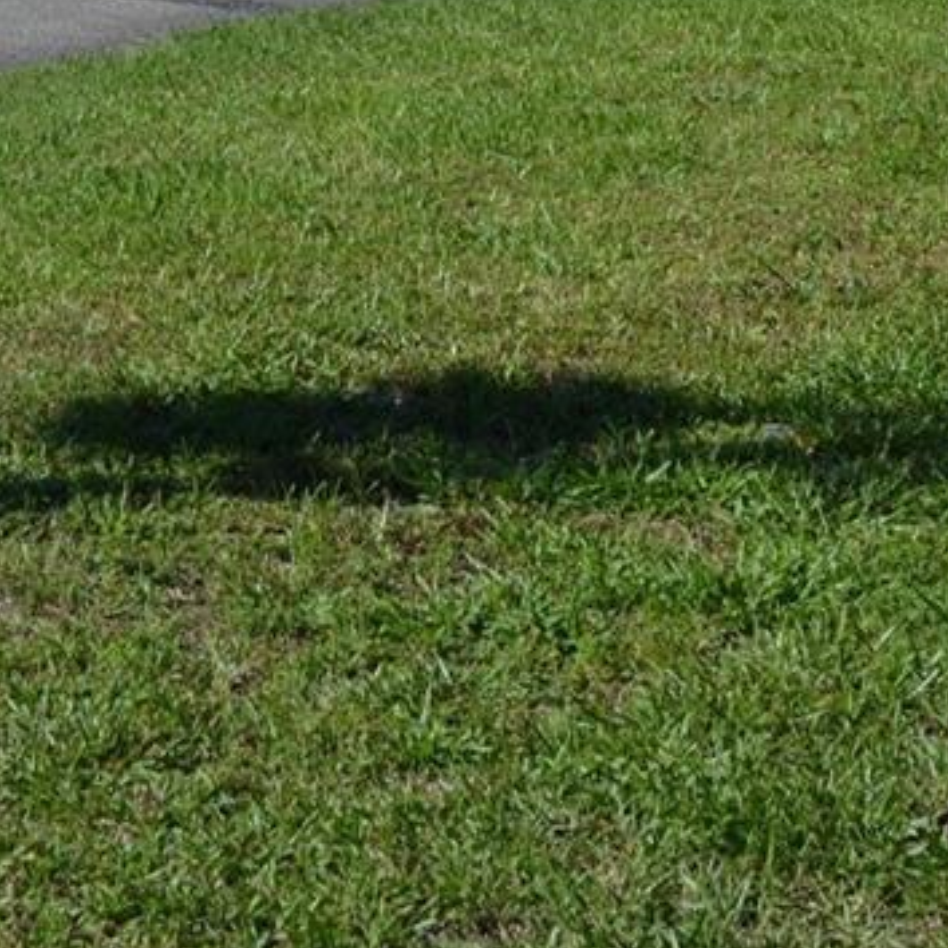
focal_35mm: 138
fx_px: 4276
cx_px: 72
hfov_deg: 12.5
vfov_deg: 12.4
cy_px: -163
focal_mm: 32
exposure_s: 1/250
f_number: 8
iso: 110
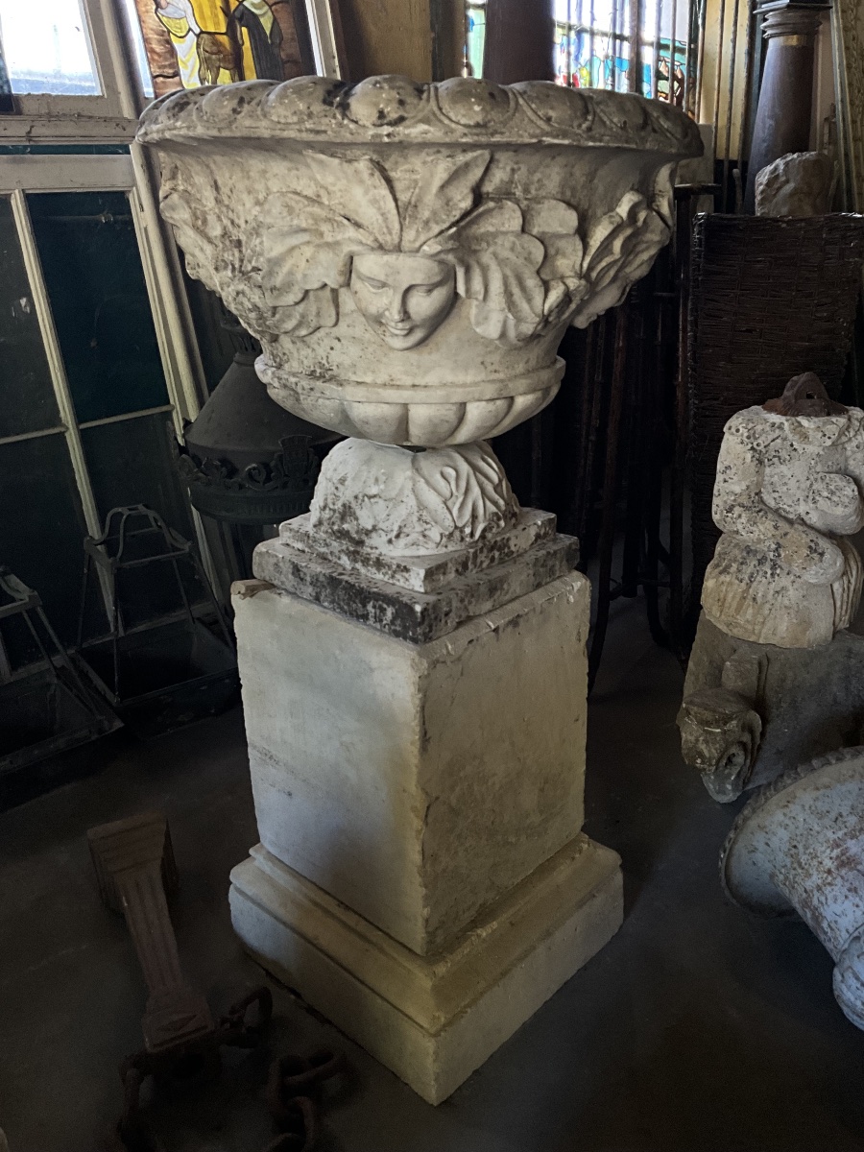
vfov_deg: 61.7
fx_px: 965
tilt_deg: -22.2
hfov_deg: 48.2
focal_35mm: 29
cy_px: 576
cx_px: 432
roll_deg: +0.2
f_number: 1.8
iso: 125
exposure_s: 1/60
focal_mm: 3
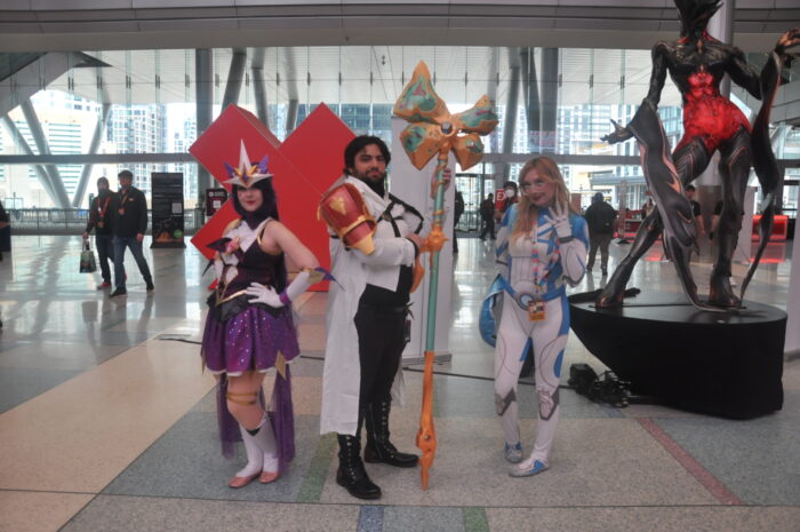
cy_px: 266
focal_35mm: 27
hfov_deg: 67.4
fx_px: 599
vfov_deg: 47.8
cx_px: 400
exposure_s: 1/100
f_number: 5
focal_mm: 18
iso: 800
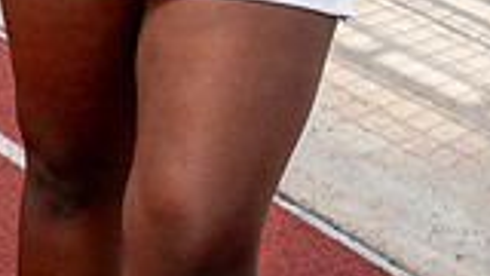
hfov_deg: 14.6
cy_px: -380
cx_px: 230
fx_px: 1910
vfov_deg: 7.7
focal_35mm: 147
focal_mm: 50
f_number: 8
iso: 400
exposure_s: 1/250
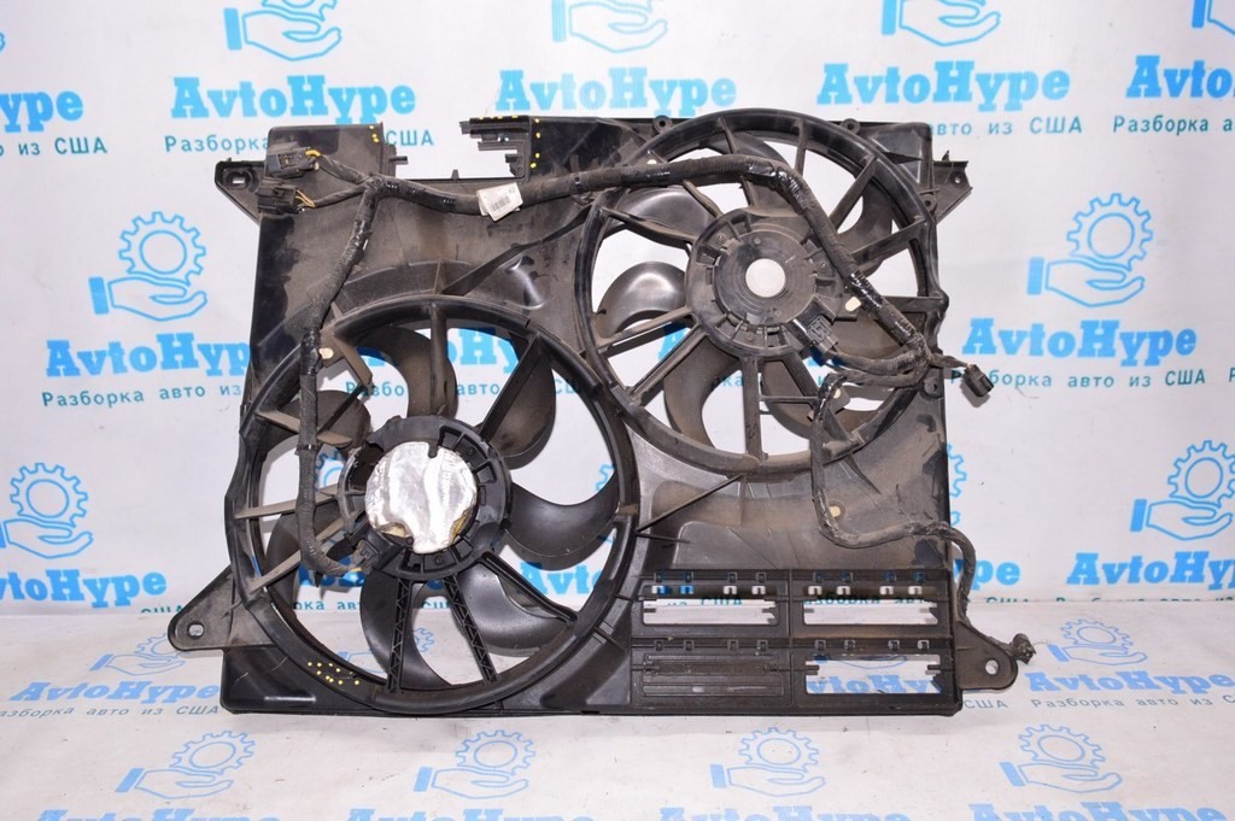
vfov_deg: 47.9
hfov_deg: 67.4
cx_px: 618
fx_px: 925
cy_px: 410
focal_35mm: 27
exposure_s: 1/160
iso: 1600
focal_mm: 18
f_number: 8
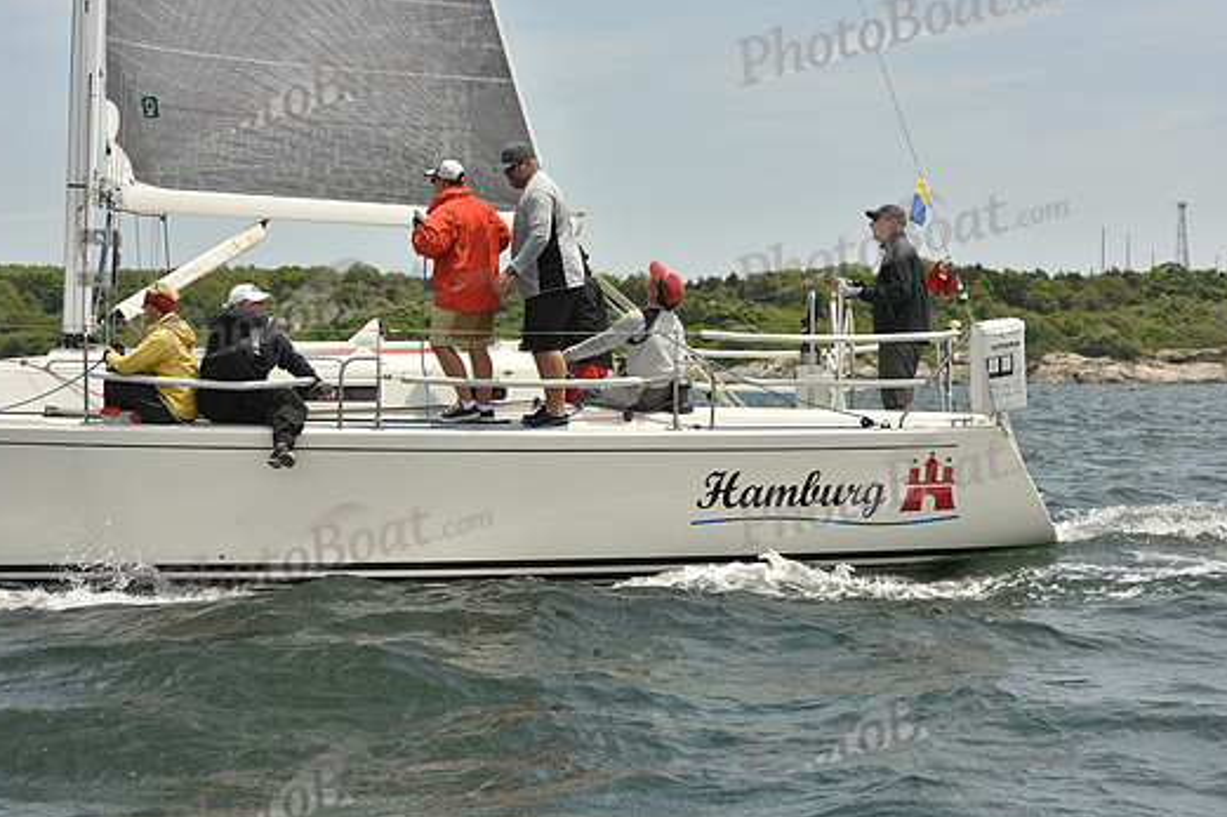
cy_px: 397
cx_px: 617
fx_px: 2658
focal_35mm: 78
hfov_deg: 26.0
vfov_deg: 17.5
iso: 400
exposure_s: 1/1600
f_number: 8
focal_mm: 70
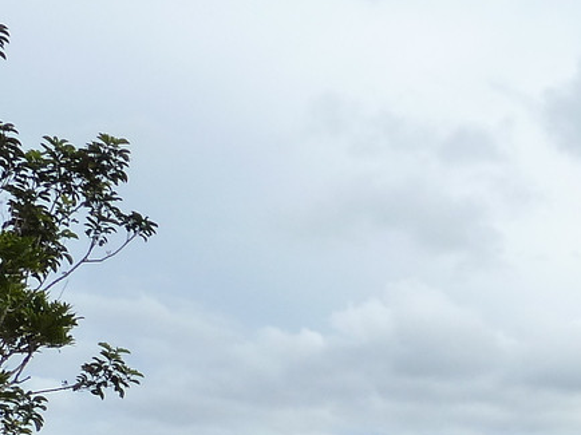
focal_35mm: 107
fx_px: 1795
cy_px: 721
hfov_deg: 17.7
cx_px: 664
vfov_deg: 12.8
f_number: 4.5
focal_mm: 4.7
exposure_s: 1/500
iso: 125
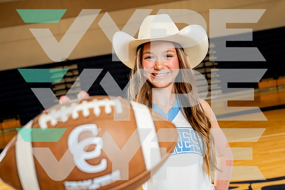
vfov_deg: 33.8
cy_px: 93
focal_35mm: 39
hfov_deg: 49.0
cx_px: 141
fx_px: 313
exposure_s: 1/250
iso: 320
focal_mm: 36
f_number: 4
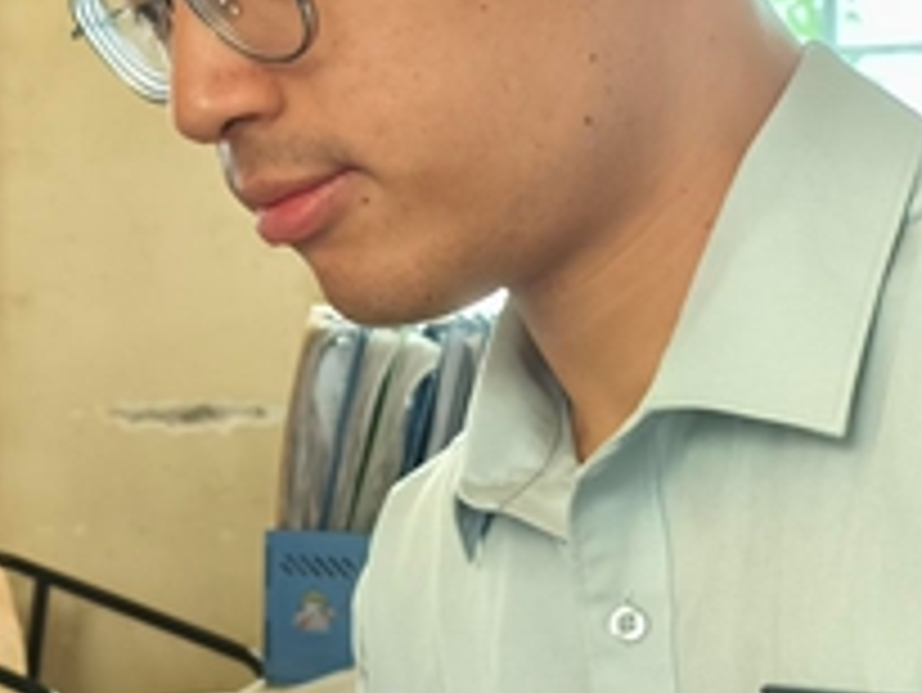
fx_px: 1945
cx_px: -234
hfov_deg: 23.9
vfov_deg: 20.2
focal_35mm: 73
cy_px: 405
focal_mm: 5.84
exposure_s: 1/56.8
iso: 400
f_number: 1.6
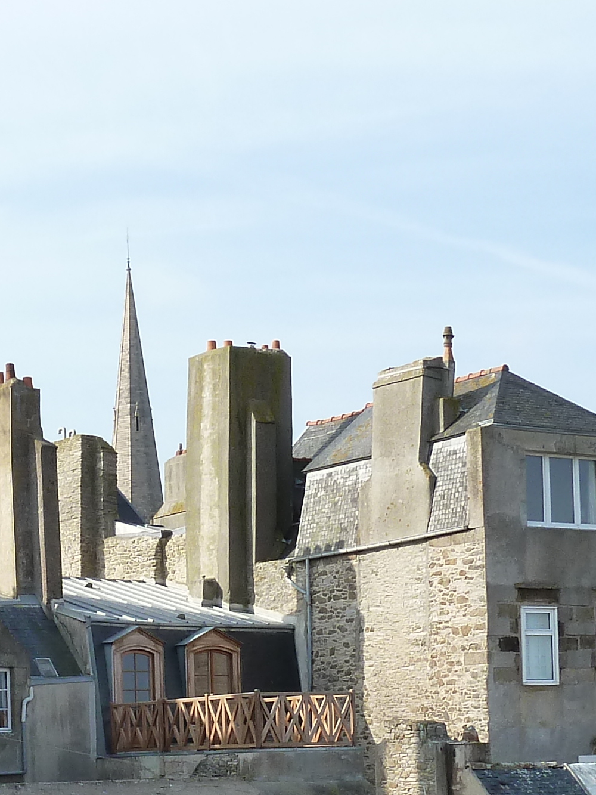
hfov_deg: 19.4
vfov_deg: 25.1
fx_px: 1721
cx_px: 87
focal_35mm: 75
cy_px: 741
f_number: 4
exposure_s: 1/400
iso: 125
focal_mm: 4.1
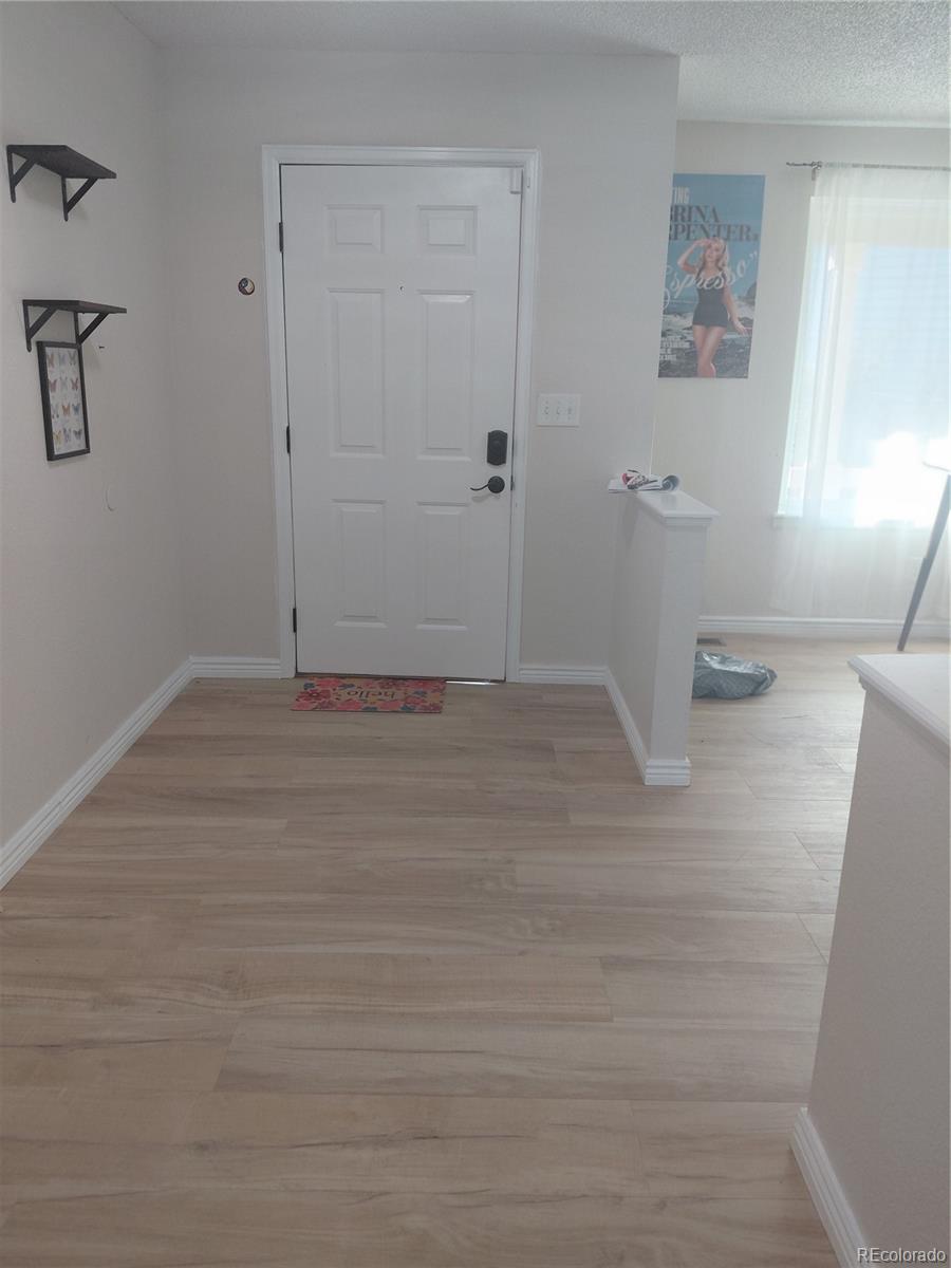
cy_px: 634
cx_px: 476
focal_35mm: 25
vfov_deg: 69.4
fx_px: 916
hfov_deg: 54.9
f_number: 1.8
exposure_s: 1/60
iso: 80
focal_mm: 4.69
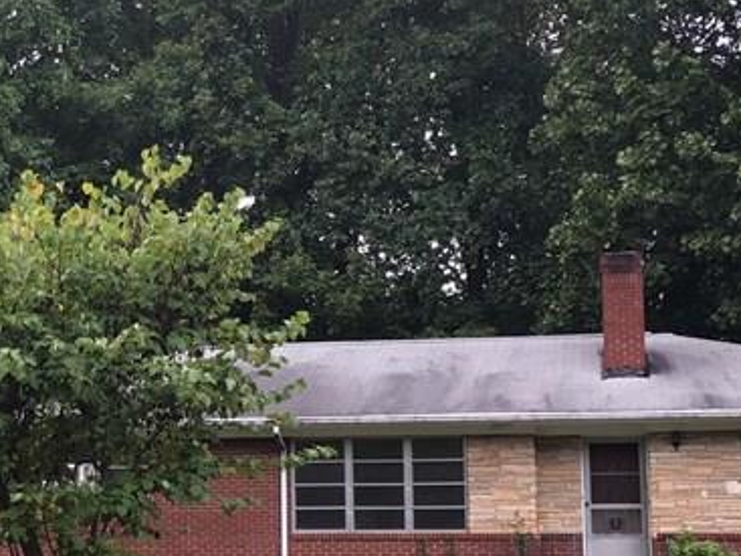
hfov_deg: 23.8
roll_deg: +0.1
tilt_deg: +7.5
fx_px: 1733
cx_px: 155
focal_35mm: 81
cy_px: 370
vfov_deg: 18.2
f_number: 2.2
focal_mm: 4.15
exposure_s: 1/120
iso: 40
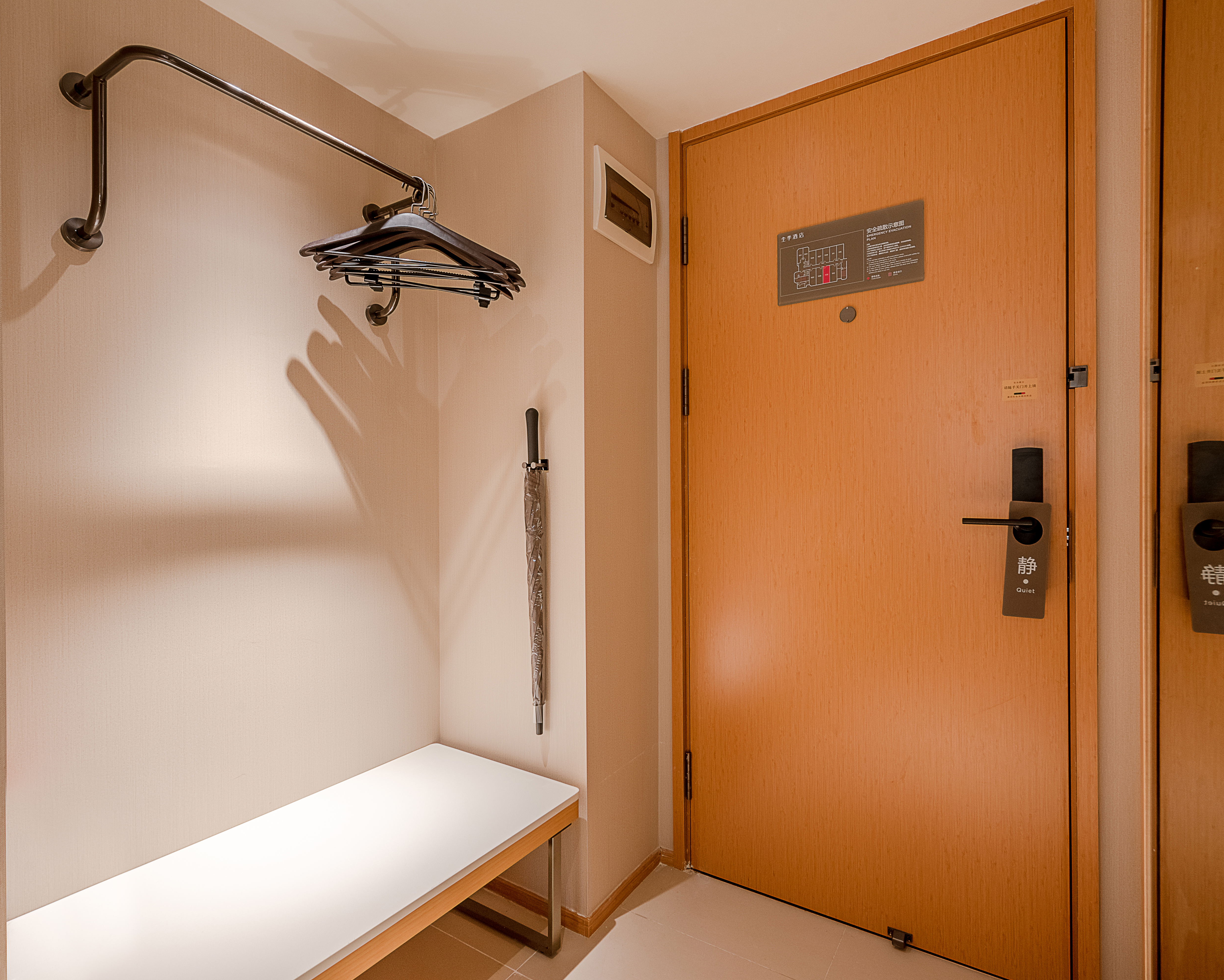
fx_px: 616
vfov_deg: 77.0
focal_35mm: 17
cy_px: 493
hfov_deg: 89.5
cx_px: 655
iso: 320
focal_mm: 15
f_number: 11
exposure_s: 1/15
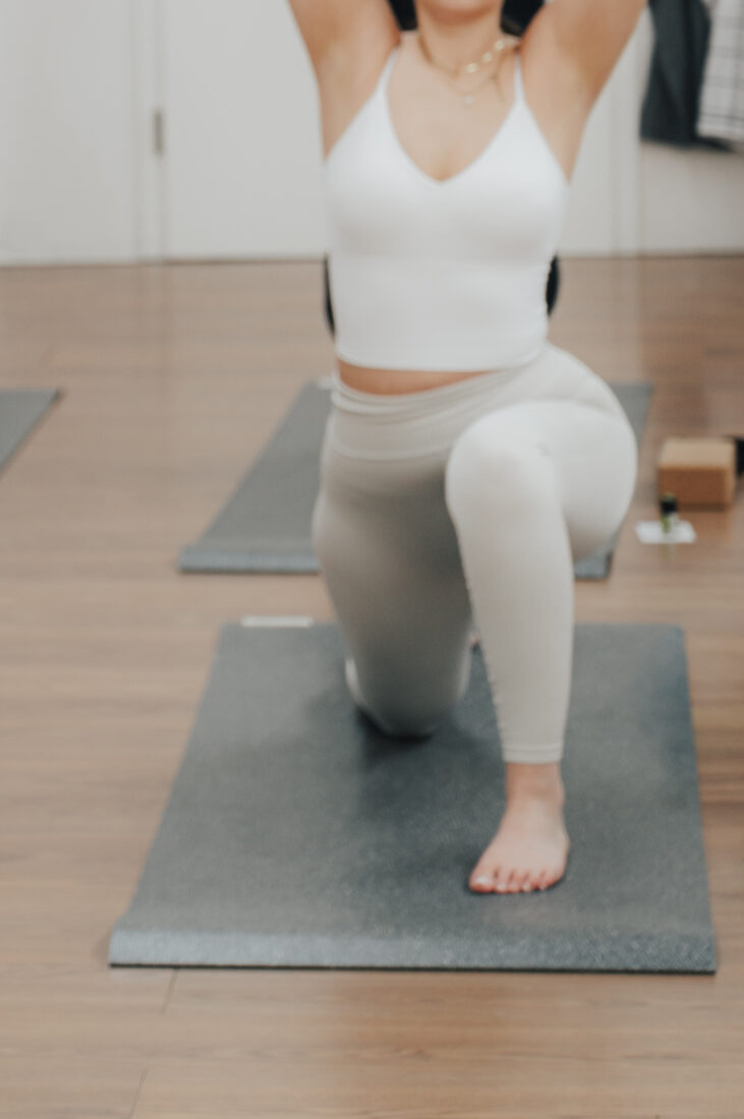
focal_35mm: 149
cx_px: 93
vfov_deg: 13.6
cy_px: -6
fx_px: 4629
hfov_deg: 9.2
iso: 450
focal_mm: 64
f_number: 4
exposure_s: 1/125
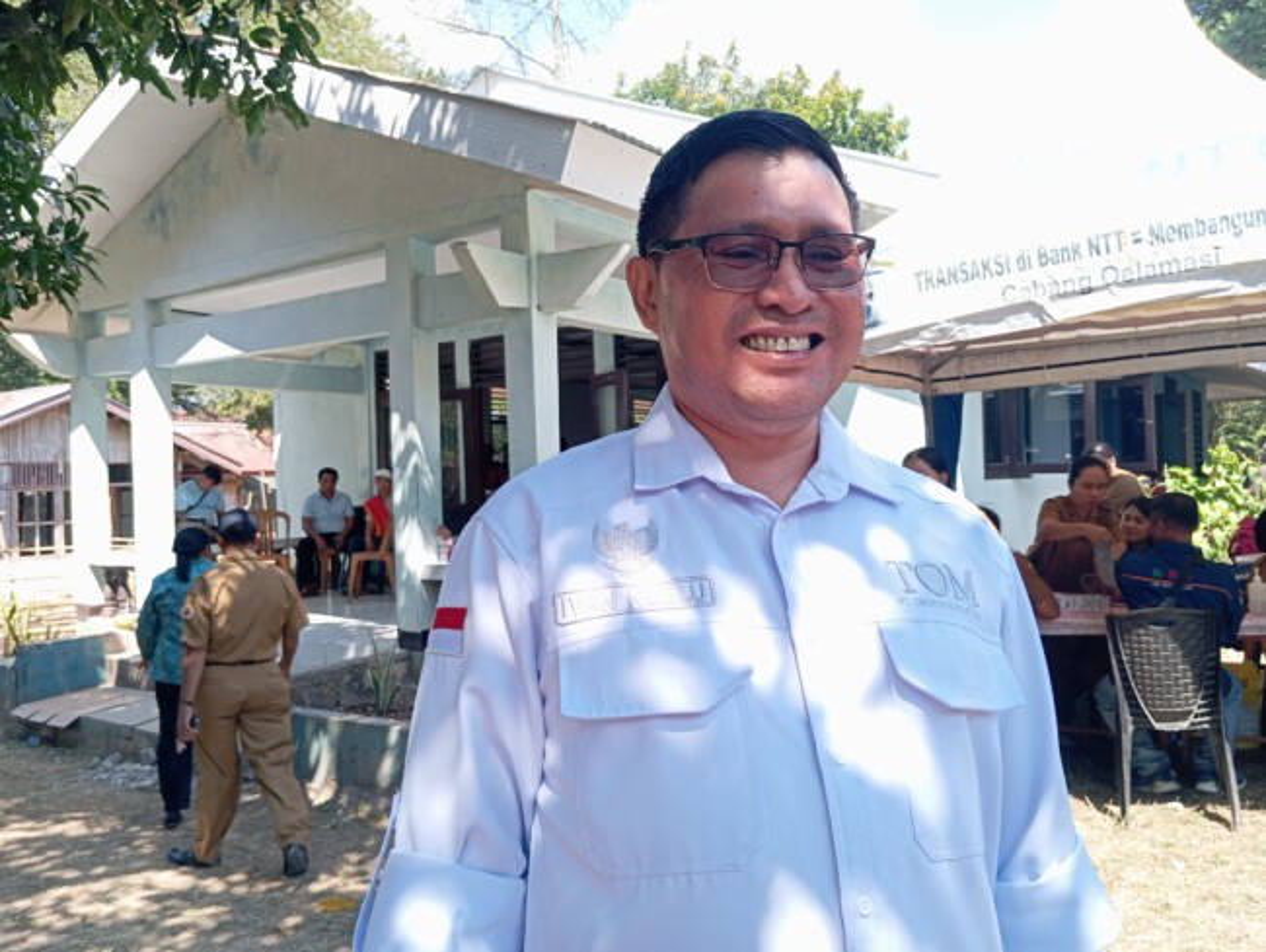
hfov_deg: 63.4
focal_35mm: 28
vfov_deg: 49.8
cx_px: 633
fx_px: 1025
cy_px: 476
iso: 54
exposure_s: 1/157
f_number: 1.8
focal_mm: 4.22
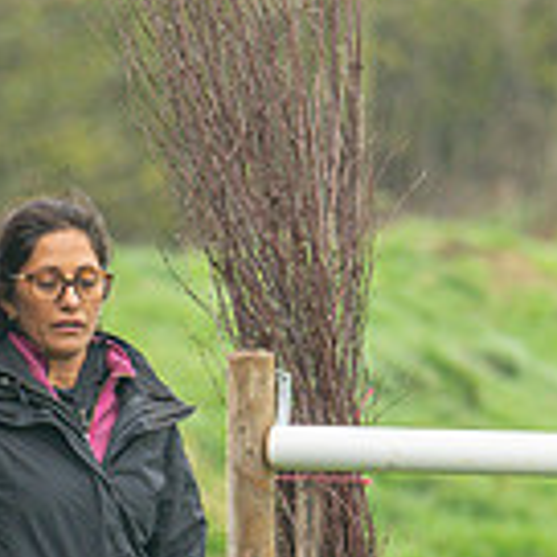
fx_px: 34188
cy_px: 559
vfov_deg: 0.9
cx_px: 3
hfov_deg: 0.9
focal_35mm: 1878
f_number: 4.5
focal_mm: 400
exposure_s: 1/500
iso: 400
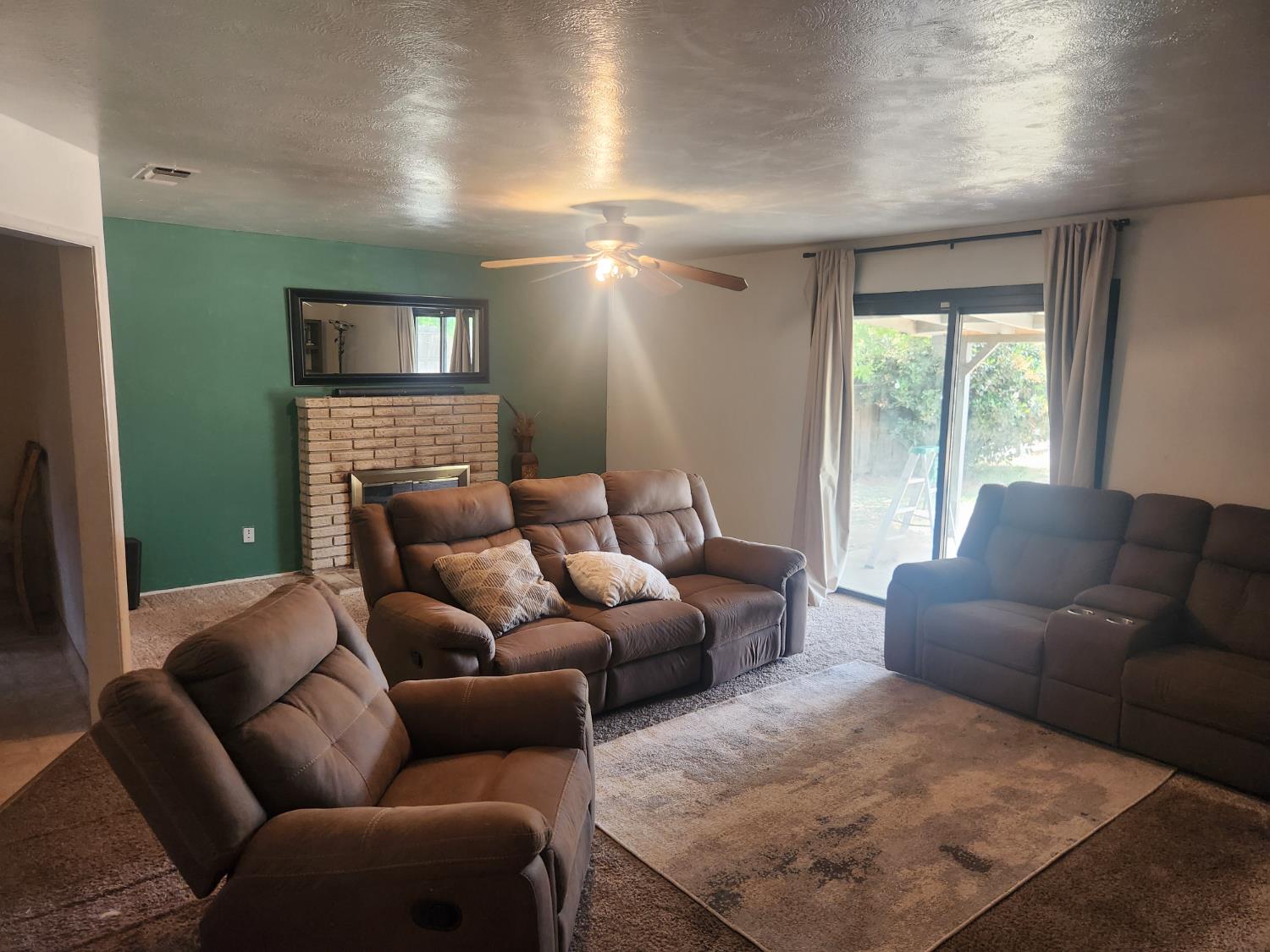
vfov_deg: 58.9
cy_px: 476
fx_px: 844
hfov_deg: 73.9
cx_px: 635
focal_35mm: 23
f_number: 1.8
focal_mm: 5.4
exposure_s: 1/120
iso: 250
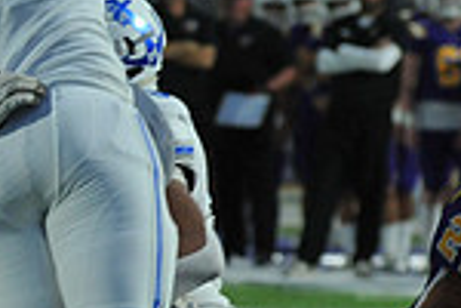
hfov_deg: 2.7
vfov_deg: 1.8
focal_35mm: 771
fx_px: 9872
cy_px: 182
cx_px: -415
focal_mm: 200
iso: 2500
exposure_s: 1/400
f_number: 6.3
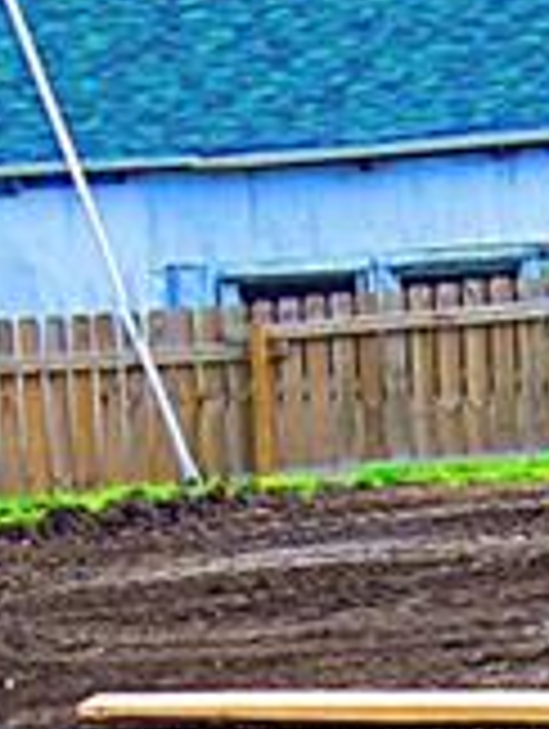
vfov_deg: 12.5
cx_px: 468
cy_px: 724
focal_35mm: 156
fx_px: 3290
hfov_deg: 9.5
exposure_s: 1/180
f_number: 3.4
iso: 80
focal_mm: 5.5
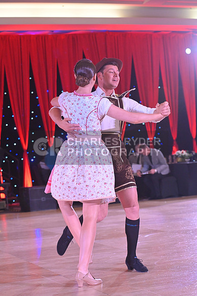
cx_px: 98
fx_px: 656
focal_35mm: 80
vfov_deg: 25.4
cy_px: 148
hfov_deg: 17.1
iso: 3200
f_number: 5
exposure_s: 1/320
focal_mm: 80
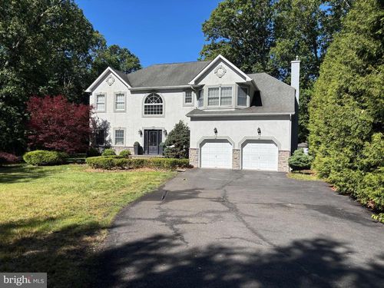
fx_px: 288
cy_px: 144
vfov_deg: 53.1
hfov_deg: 67.3
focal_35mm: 26
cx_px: 192
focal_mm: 5.96
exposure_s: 1/3311
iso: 50
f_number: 1.6
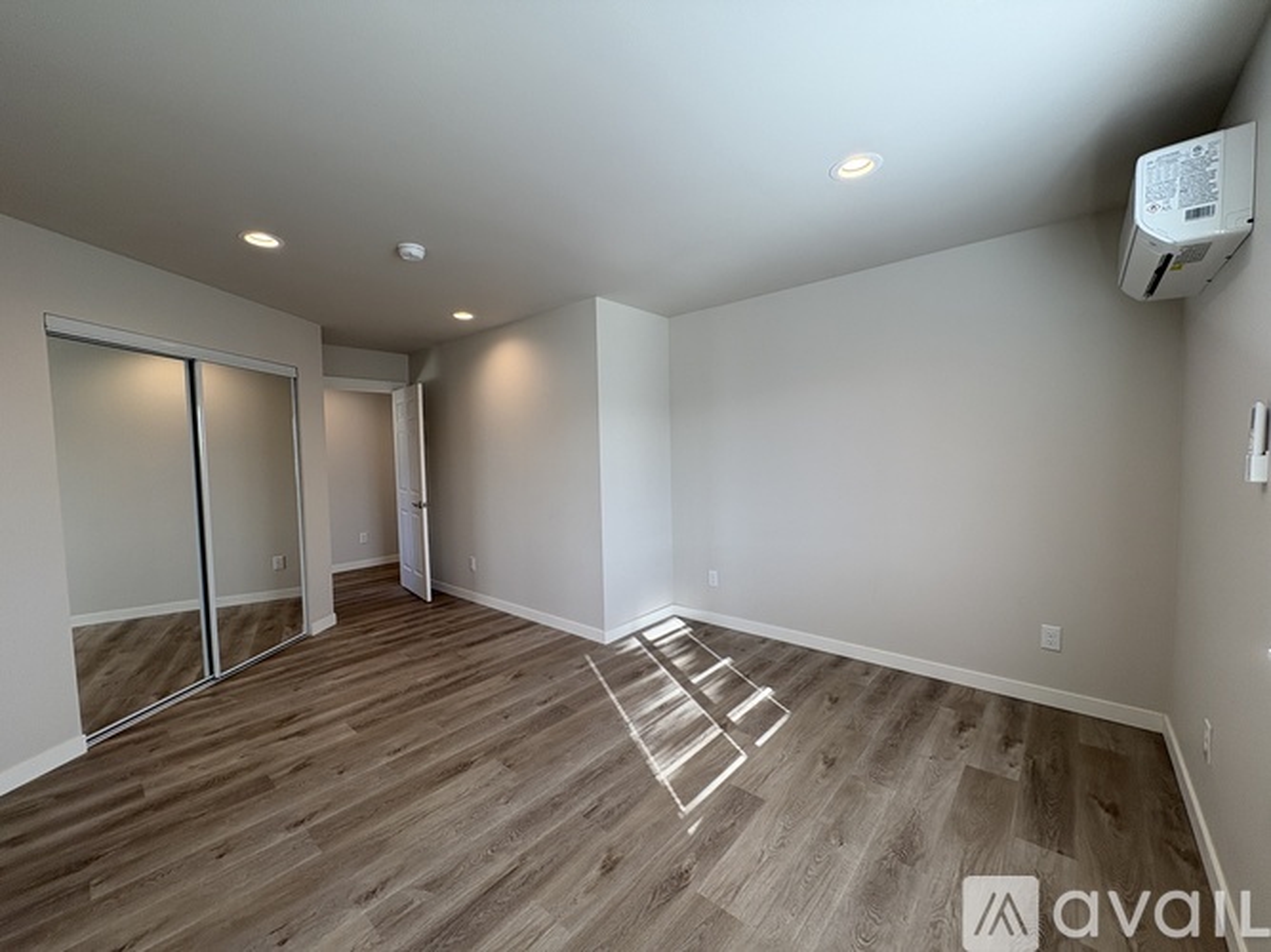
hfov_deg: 102.1
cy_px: 476
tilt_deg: -2.5
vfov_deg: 85.7
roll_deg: +1.8
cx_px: 636
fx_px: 514
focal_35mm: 14
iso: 64
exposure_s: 1/120
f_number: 2.2
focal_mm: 2.22
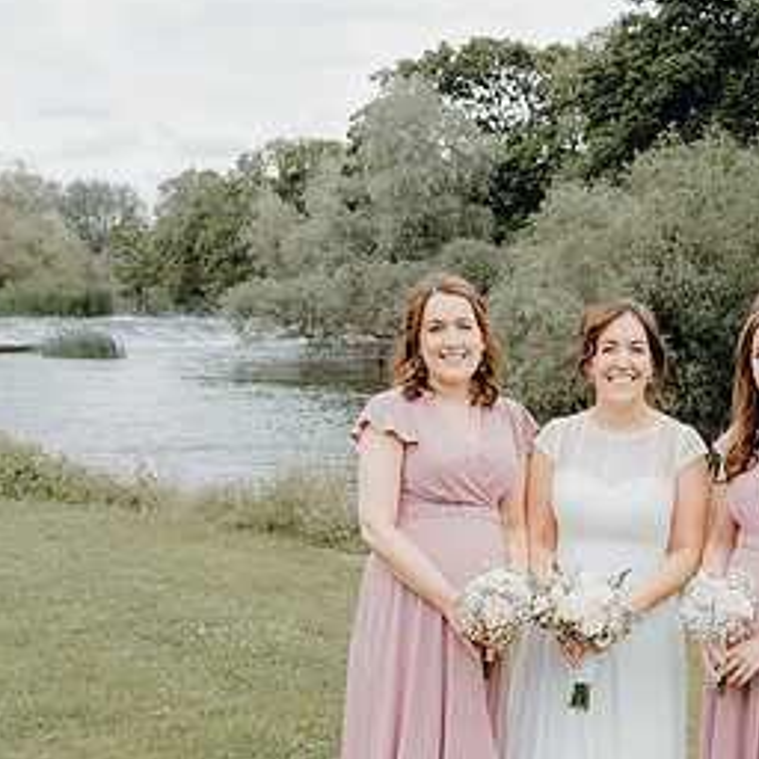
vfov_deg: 32.3
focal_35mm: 52
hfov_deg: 31.7
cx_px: 637
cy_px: 553
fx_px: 1290
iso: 125
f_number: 5
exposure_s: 1/200
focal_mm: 27
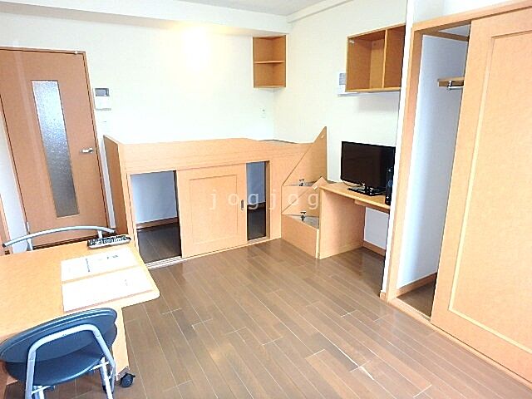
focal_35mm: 21
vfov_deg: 63.4
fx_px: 323
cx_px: 266
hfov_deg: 79.0
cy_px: 200
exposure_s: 1/30
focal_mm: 3.7
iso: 250
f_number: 3.5
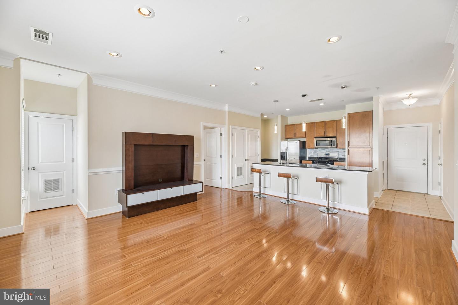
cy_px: 152
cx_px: 229
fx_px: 178
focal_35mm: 14
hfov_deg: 104.3
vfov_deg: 81.2
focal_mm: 14
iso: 200
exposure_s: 1/15
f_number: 8
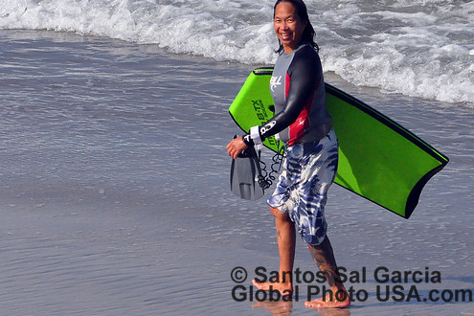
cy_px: 144
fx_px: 6477
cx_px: 216
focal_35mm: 492
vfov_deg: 2.8
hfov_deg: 4.2
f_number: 8
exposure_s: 1/4000
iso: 1250
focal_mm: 280
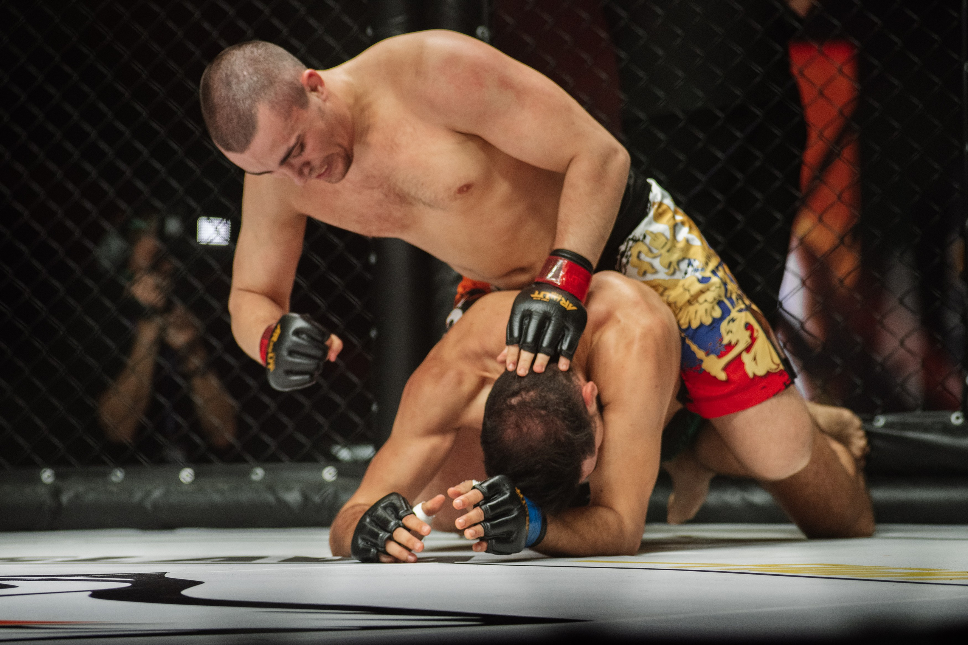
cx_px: 484
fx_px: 3818
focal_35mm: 142
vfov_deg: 9.7
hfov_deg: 14.5
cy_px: 323
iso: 2000
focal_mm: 135
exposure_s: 1/1000
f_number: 4
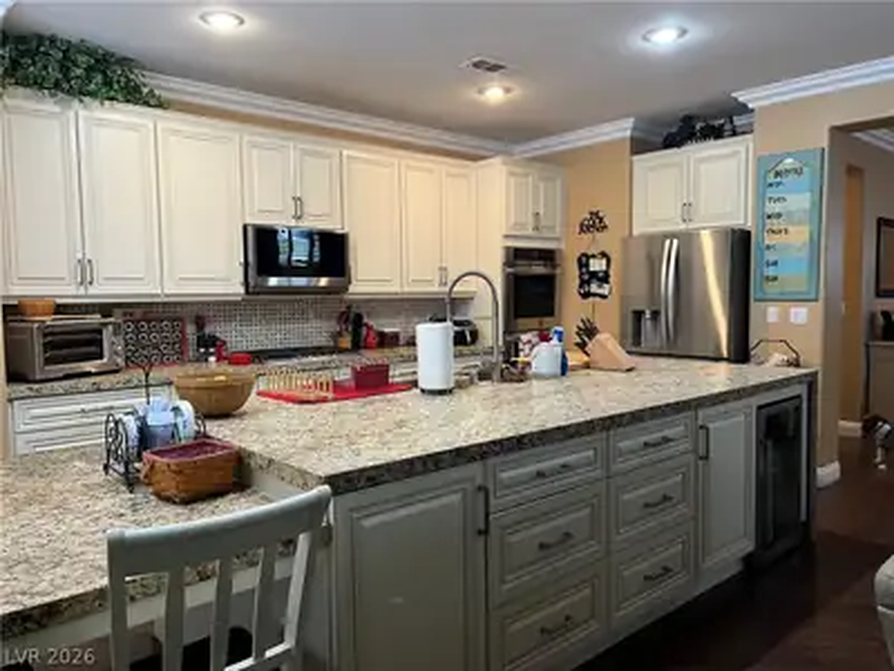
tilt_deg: -3.9
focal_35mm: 26
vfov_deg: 53.1
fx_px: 671
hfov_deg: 67.3
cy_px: 336
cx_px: 447
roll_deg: +1.4
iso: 160
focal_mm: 5.7
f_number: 1.5
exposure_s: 1/60
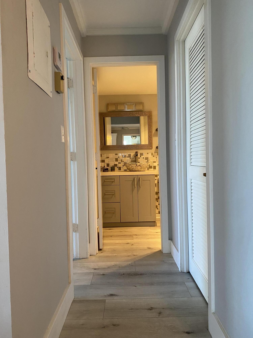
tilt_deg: -0.4
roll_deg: +1.9
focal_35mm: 26
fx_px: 253
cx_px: 126
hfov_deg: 53.1
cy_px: 169
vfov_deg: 67.3
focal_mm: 4.25
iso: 160
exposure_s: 1/60
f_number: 1.8
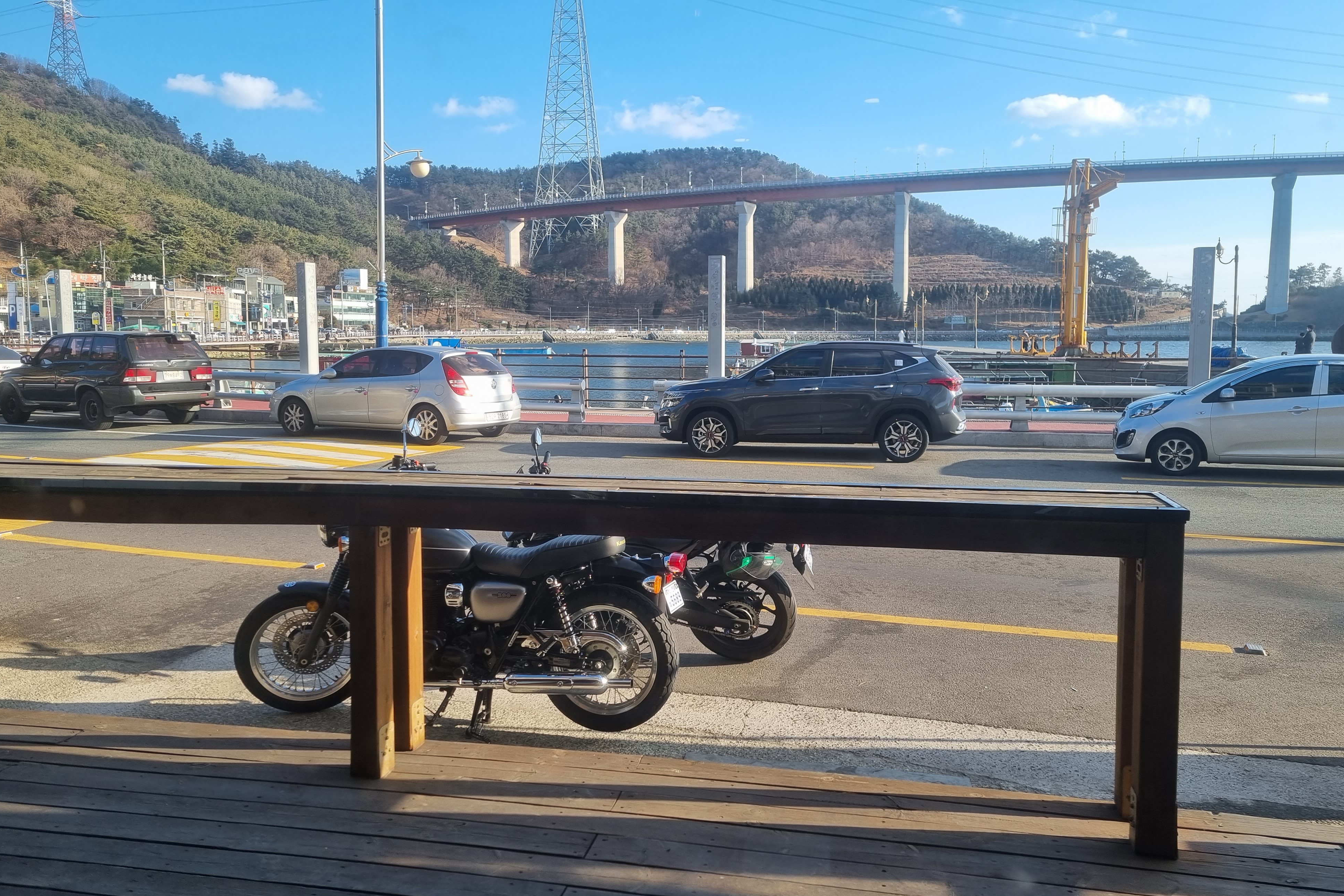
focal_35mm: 28
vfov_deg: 46.4
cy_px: 428
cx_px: 681
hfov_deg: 65.5
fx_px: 1045
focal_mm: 5.4
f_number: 1.8
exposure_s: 1/1268
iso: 50
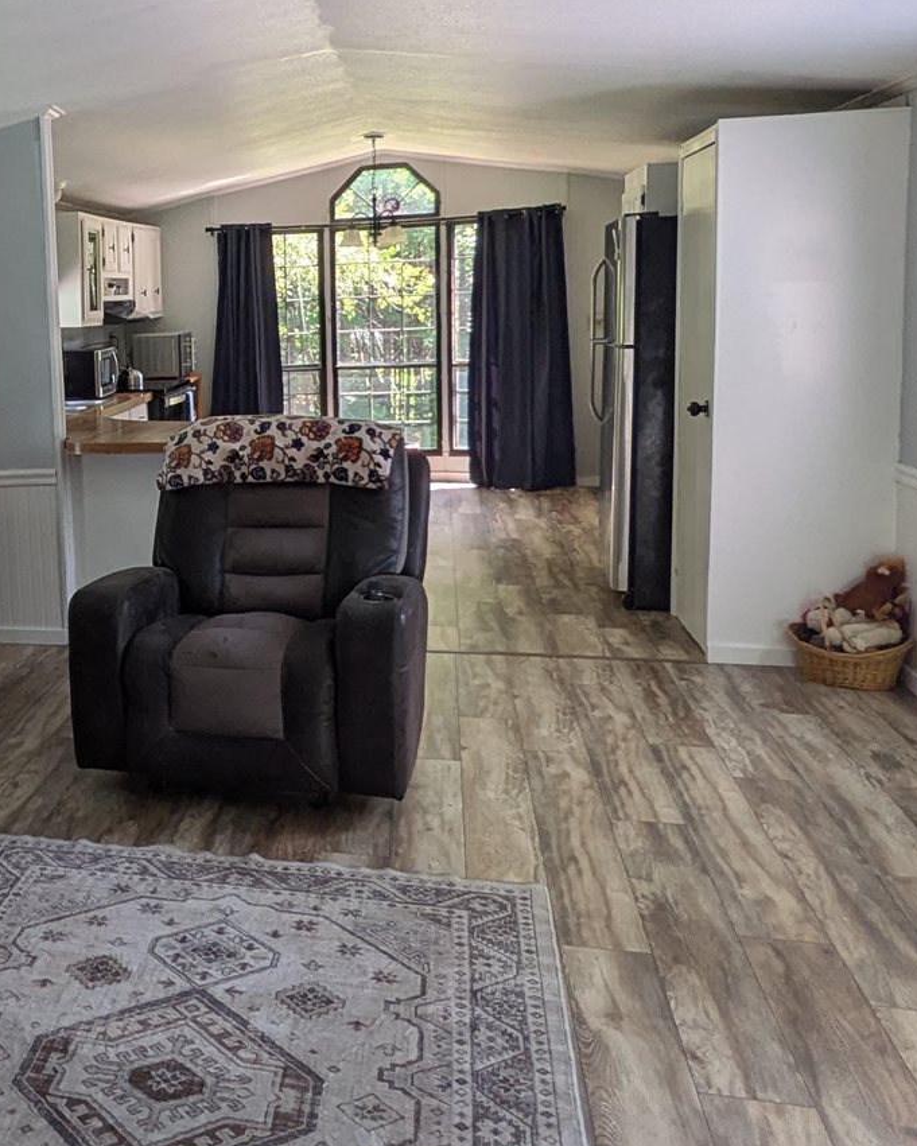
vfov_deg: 48.6
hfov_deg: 37.6
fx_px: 1255
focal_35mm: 37
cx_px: 95
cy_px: 426
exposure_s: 1/120
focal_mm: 1.83
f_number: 2.2
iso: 65
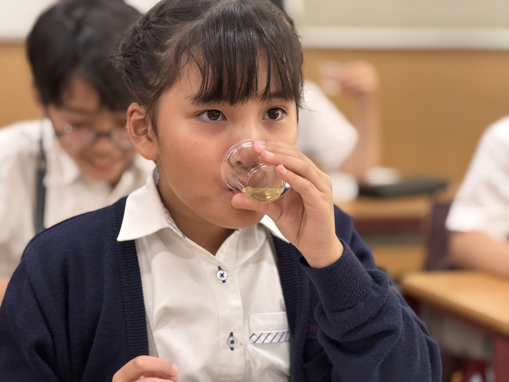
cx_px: 254
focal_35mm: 100
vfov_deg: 14.8
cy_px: 191
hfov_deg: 19.6
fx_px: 1470
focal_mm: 16.89
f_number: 2.8
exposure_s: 1/98
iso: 500
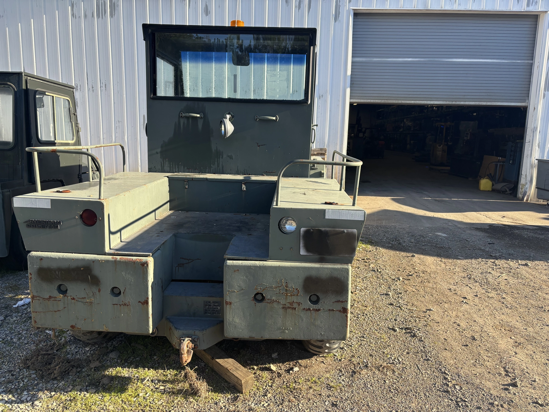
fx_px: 412
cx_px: 274
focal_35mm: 26
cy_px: 206
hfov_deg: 67.3
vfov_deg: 53.1
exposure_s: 1/805
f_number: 1.6
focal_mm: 5.96
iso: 50
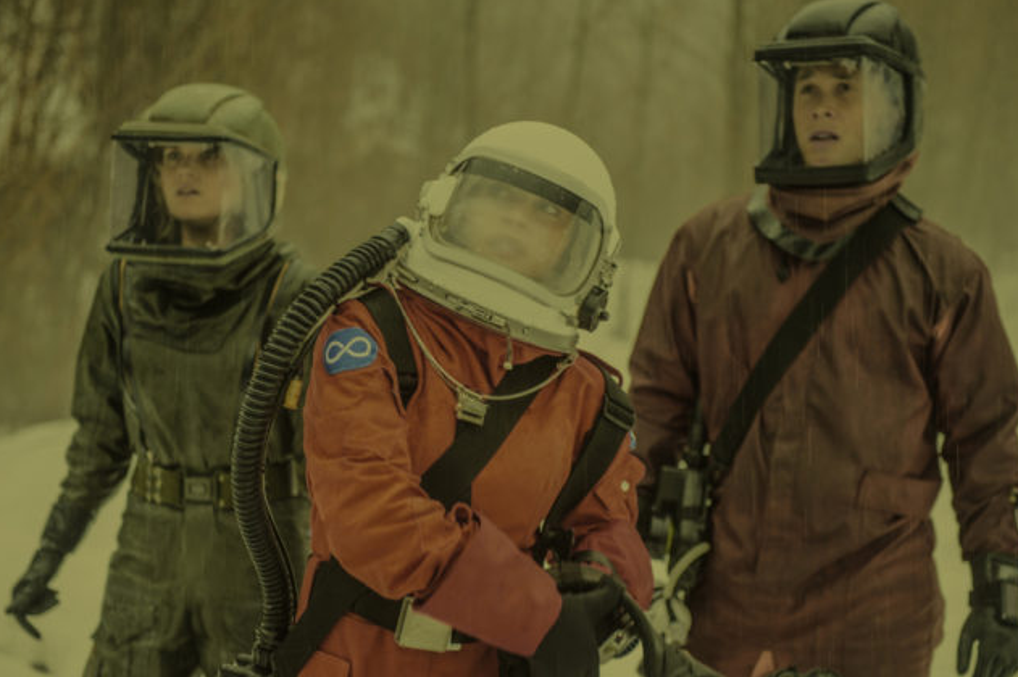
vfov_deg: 16.8
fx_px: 2289
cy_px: 334
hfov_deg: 25.1
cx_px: 505
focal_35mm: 81
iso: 400
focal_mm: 70
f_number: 2.8
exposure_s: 1/125
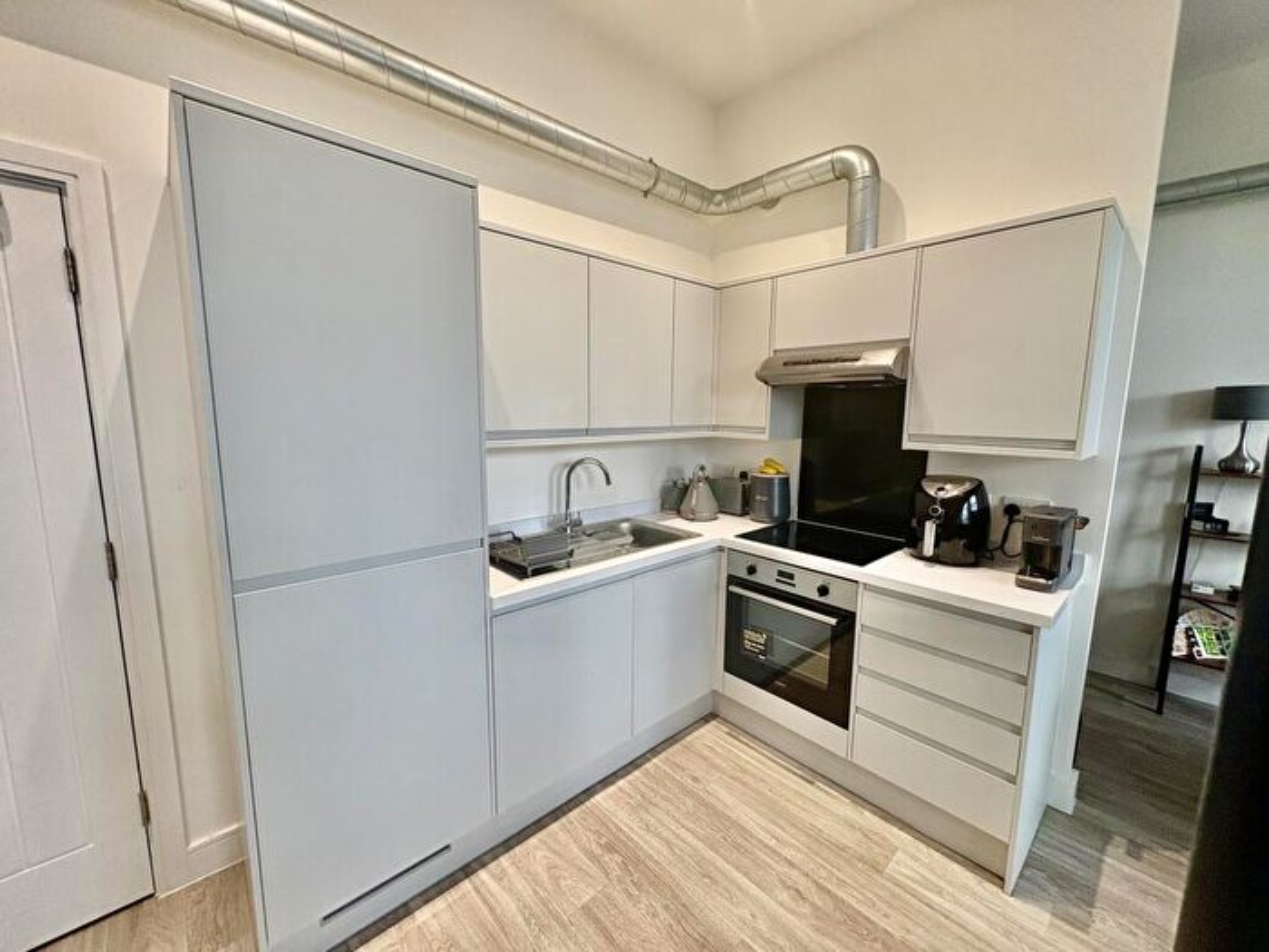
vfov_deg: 85.7
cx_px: 634
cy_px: 476
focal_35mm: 14
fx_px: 513
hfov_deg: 102.1
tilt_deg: -10.3
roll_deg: -0.2
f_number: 2.2
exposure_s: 1/50
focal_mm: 2.22
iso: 160
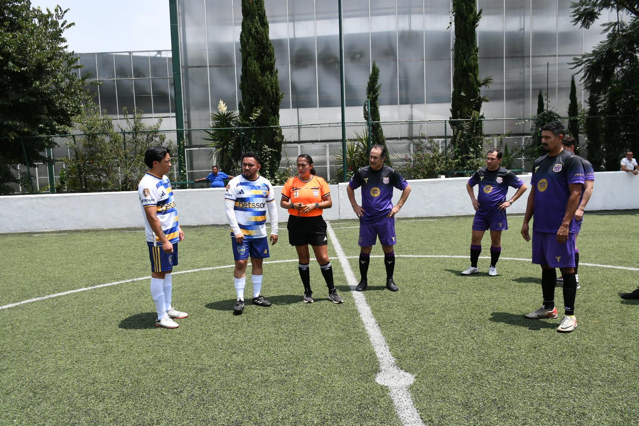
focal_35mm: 27
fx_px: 479
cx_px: 320
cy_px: 213
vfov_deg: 47.9
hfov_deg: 67.4
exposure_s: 1/1600
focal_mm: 18
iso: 500
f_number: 5.6
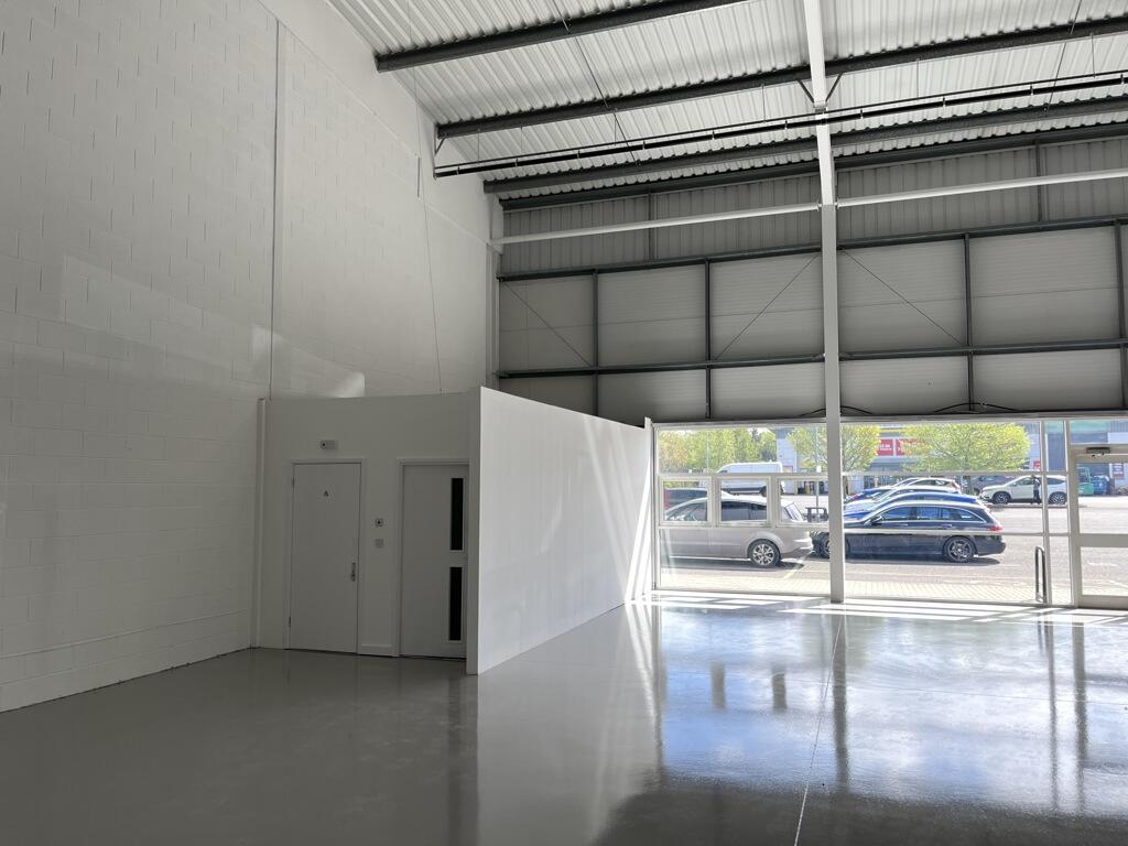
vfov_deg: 53.1
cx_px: 564
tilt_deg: +4.5
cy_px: 423
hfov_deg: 67.3
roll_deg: +0.3
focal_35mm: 26
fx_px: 847
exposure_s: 1/123
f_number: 1.6
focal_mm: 5.1
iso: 64
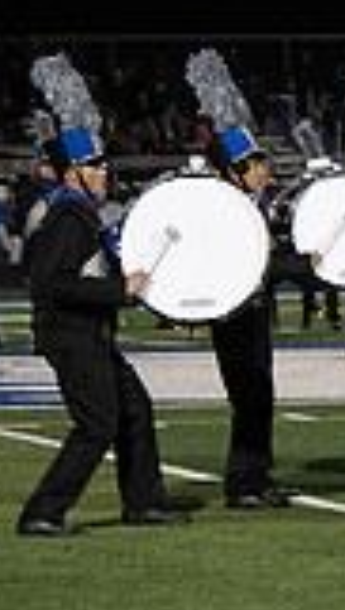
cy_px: 316
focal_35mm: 298
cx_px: 1008
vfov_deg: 7.2
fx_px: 4829
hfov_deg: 4.0
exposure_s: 1/1250
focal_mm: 79
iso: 5000
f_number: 2.8
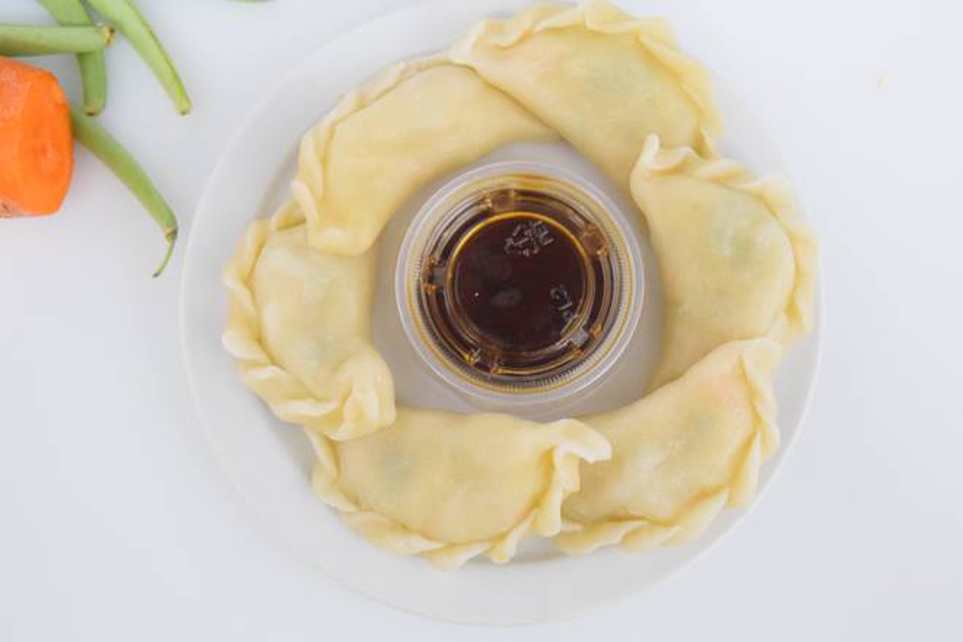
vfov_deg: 25.1
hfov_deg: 36.9
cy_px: 321
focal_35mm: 54
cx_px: 482
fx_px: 1444
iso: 3200
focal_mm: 36
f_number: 4.8
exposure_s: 1/50
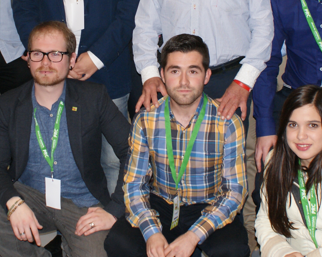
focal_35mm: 81
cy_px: 52
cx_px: 134
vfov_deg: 18.8
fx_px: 772
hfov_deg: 23.5
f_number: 5.6
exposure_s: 1/60
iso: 400
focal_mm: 22
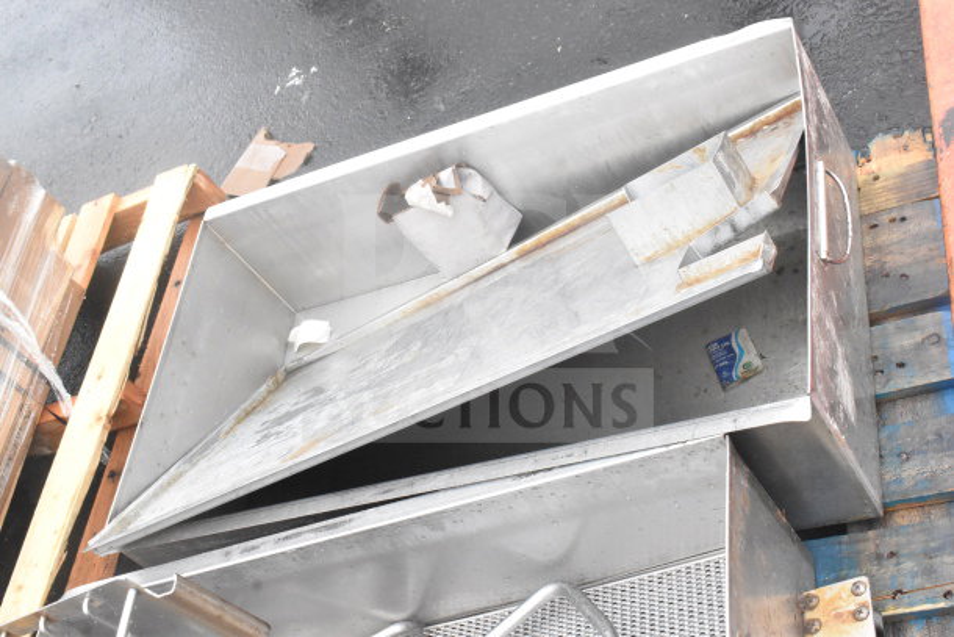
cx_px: 477
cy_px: 318
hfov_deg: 38.9
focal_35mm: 51
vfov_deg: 26.5
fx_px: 1352
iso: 6400
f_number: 14
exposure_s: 1/800
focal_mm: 34
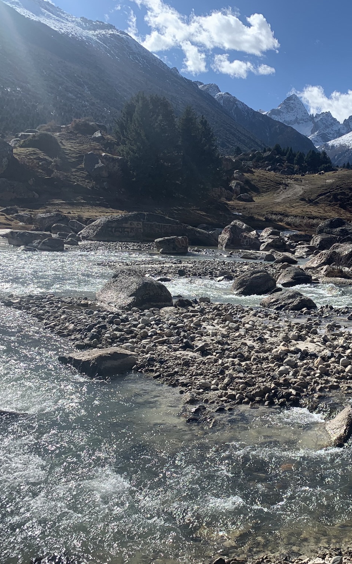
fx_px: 568
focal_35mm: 37
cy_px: 280
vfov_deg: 52.8
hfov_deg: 32.2
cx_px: 335
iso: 25
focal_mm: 4.25
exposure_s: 1/2481
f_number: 1.8
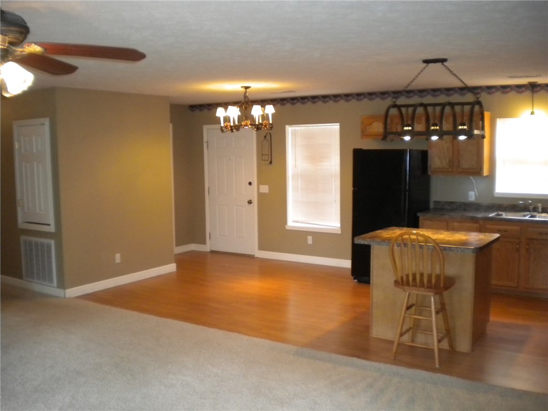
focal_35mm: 35
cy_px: 206
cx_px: 274
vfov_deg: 40.7
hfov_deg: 52.6
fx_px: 554
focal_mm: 6.3
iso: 400
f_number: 3.1
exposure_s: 1/37.2
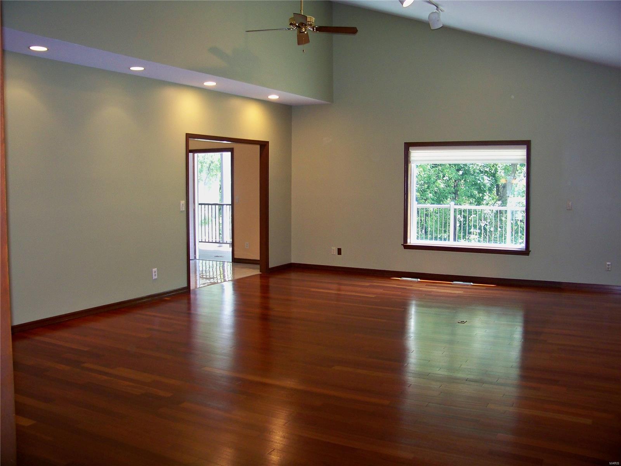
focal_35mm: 33
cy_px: 233
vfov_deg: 42.9
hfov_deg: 55.4
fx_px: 592
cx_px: 310
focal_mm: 5.85
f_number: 2.8
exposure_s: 1/30
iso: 200
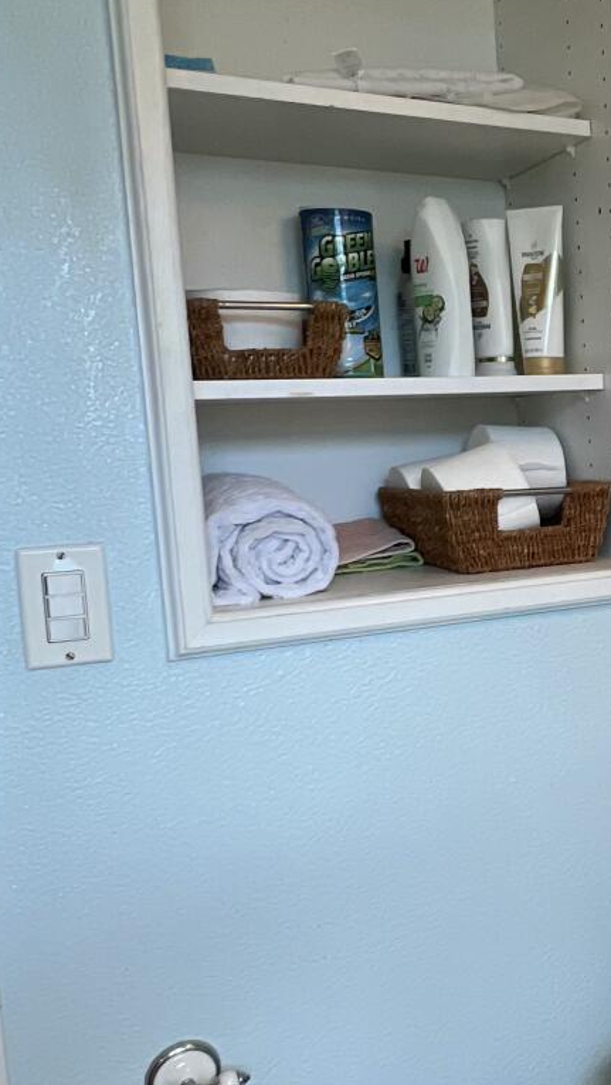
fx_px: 1065
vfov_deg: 54.0
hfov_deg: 26.9
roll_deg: +1.5
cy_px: 545
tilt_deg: -6.8
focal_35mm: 37
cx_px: 797
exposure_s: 1/120
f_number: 1.8
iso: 125
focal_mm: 1.57
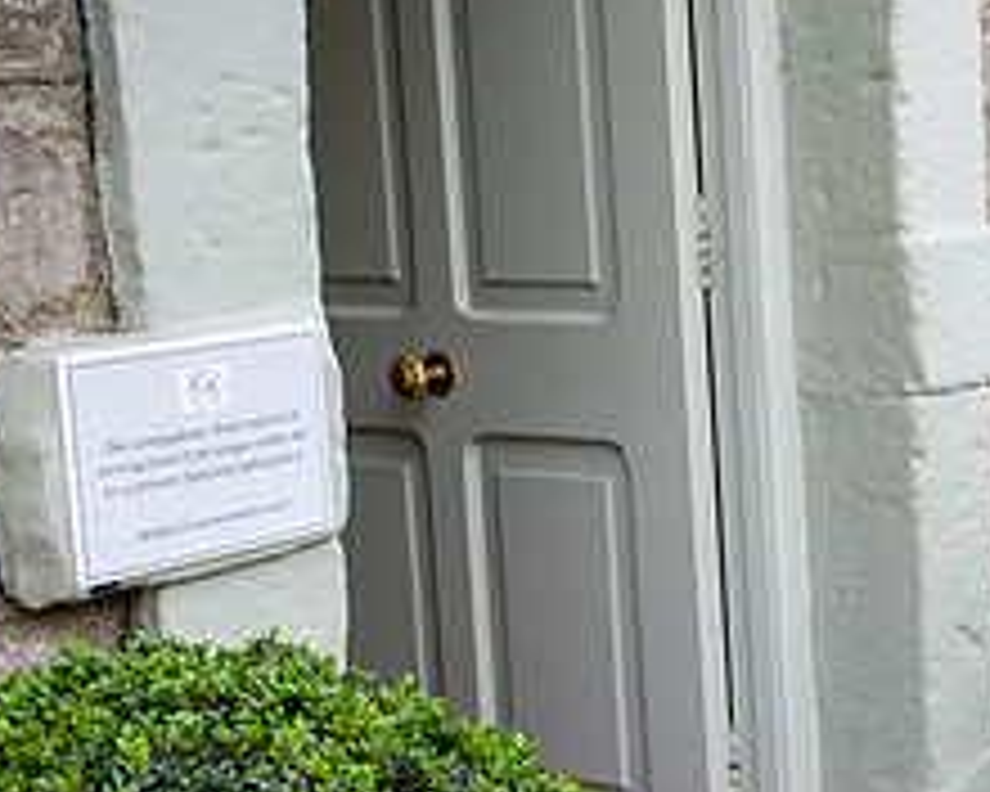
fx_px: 2373
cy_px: 354
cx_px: 1541
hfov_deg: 19.9
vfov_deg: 18.9
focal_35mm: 81
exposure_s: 1/250
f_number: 3.6
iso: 200
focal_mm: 16
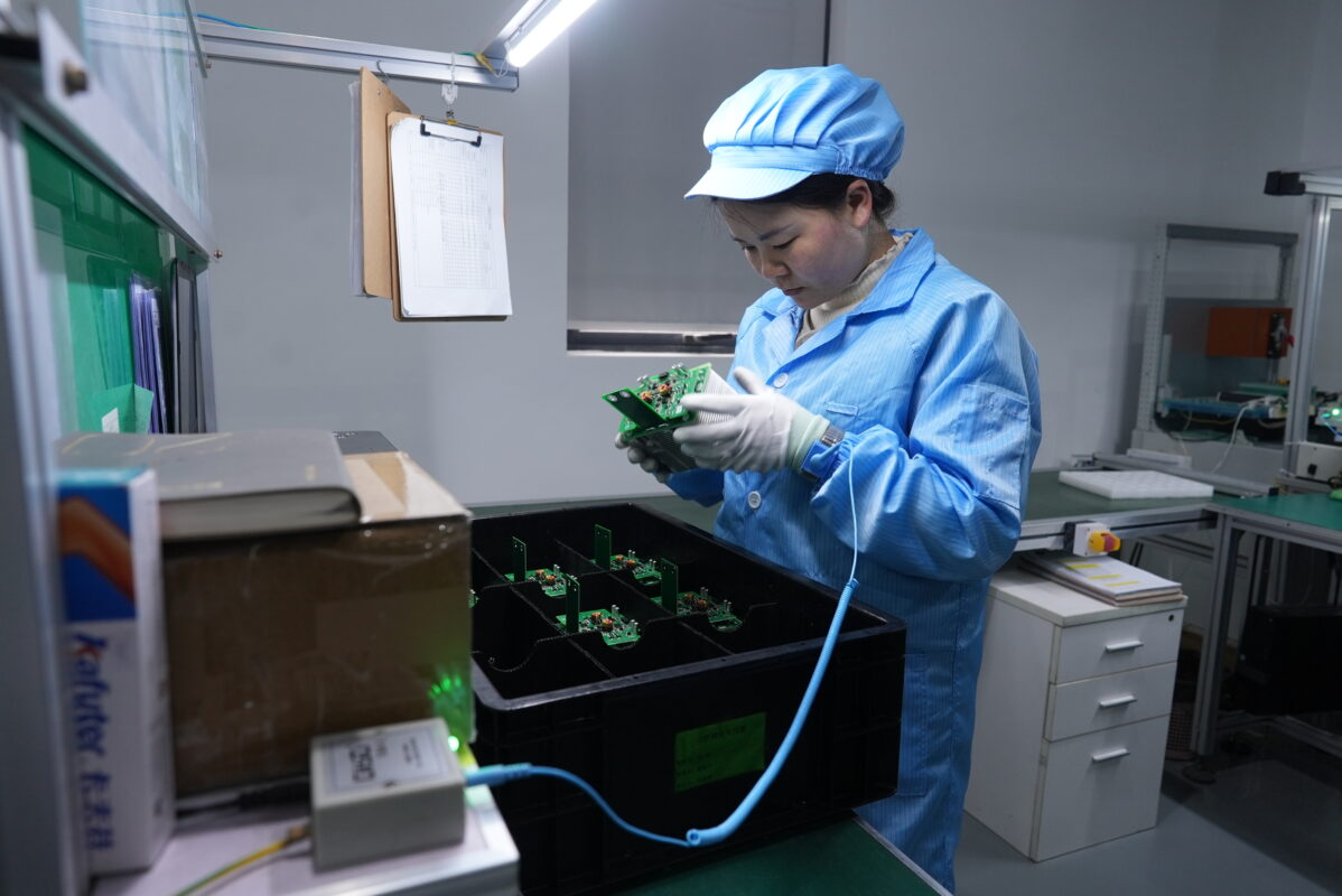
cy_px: 448
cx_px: 671
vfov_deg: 53.2
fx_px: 895
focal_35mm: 24
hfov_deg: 73.7
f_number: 5
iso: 800
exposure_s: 1/100
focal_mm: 24
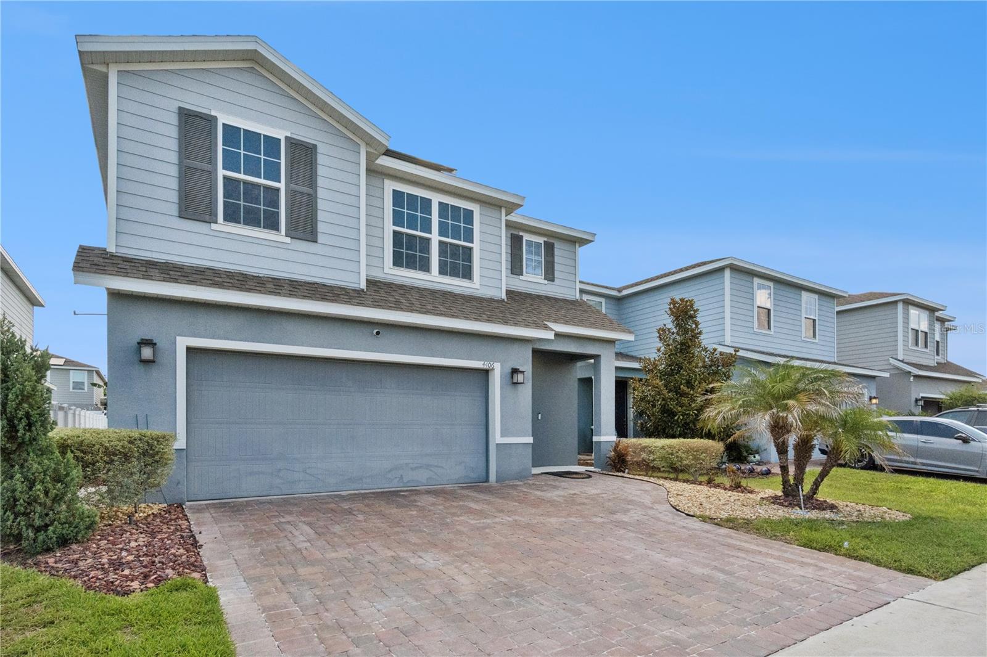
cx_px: 494
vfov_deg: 67.4
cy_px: 328
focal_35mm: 18
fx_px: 493
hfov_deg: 90.0
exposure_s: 1/1500
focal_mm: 12
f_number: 11
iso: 1600
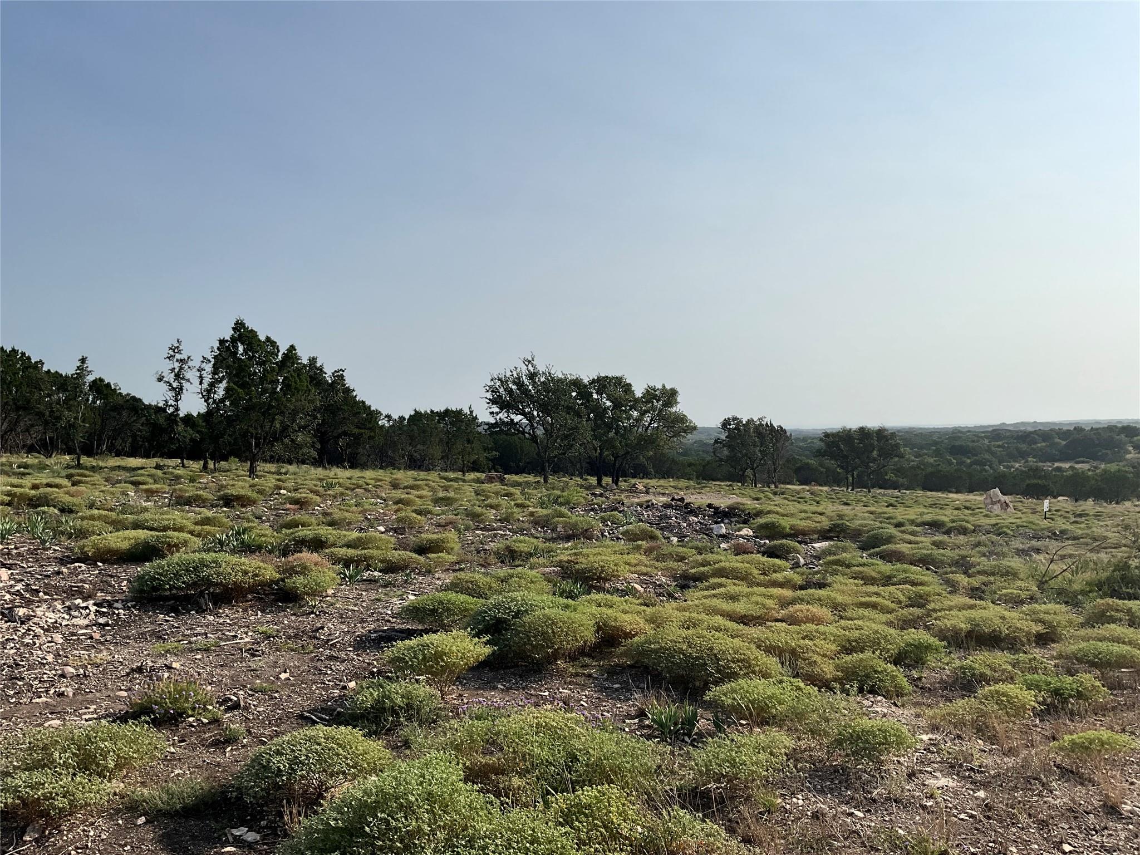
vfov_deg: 48.2
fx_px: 955
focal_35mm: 29
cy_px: 428
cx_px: 570
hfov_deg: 61.7
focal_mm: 3
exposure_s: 1/4405
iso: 25
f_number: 1.8
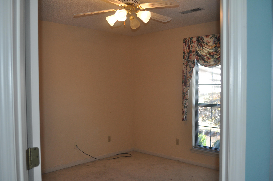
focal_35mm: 33
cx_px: 136
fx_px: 250
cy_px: 90
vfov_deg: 39.9
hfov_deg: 57.3
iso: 400
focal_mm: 22
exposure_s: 1/160
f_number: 4
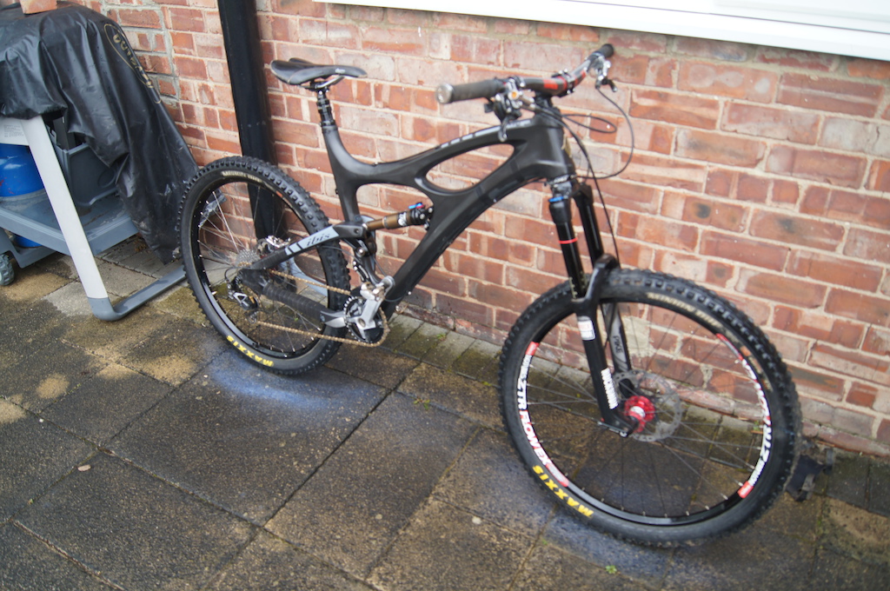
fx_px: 741
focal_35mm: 30
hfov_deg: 62.0
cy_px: 296
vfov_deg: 43.5
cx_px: 445
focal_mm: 20
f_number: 4
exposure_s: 1/160
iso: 200
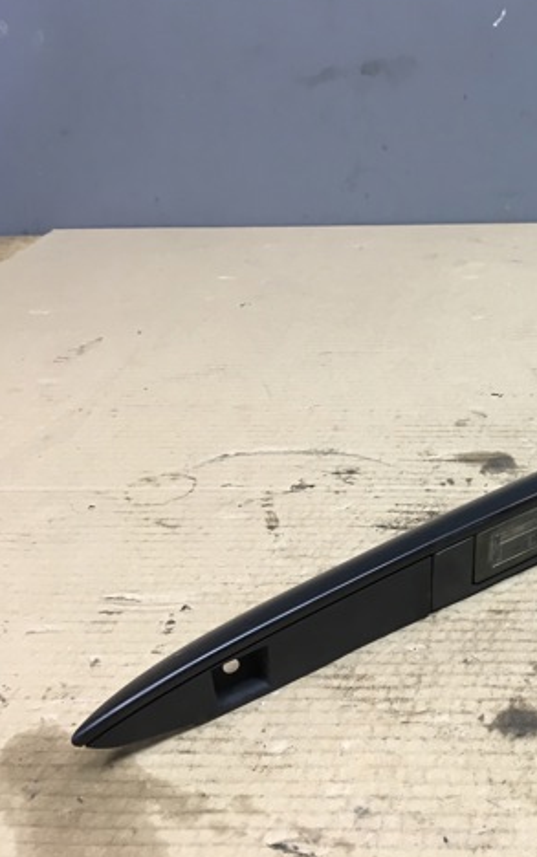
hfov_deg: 28.0
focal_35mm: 42
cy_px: 426
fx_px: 982
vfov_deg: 47.2
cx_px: 581
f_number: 2.2
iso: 64
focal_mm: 4.15
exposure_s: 1/33
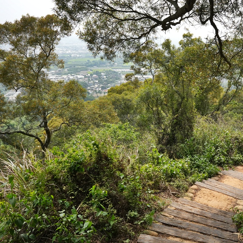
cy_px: 121
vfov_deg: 52.5
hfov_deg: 52.1
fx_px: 246
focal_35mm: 31
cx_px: 149
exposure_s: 1/2000
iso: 1250
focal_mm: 24
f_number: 8
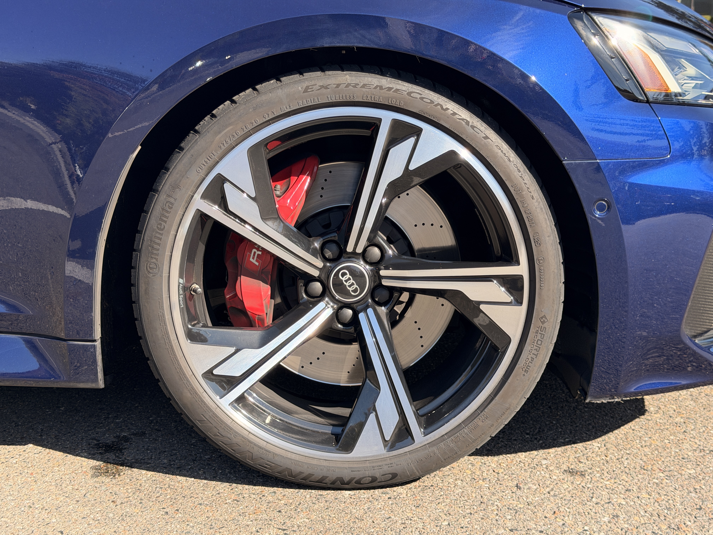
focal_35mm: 48
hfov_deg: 39.7
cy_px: 268
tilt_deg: -9.2
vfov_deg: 30.3
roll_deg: +0.2
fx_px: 989
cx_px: 356
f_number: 1.78
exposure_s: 1/1543
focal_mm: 6.76
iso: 100
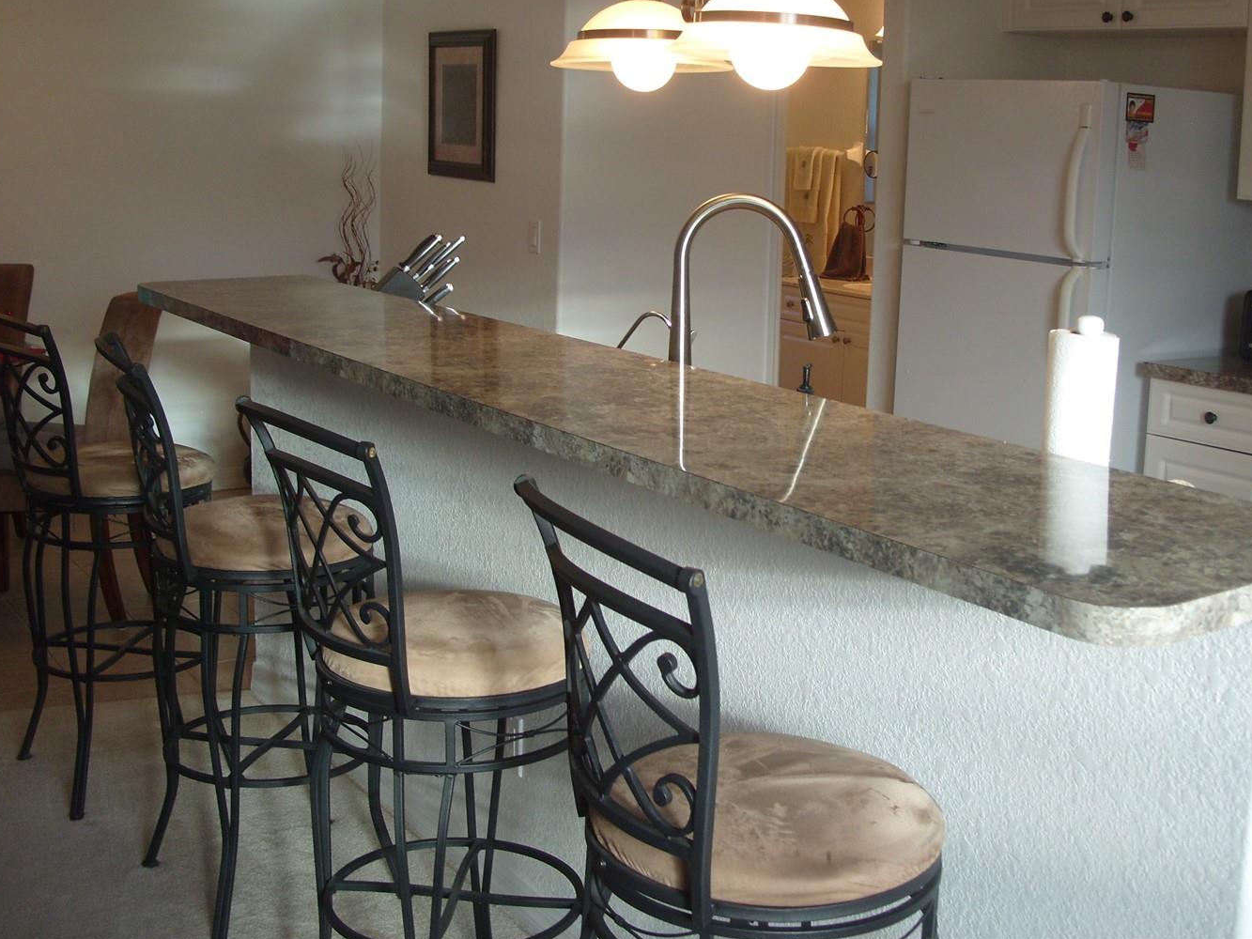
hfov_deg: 44.7
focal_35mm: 42
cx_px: 679
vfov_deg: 34.3
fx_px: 1519
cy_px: 379
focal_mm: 7.8
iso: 100
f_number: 2.8
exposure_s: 1/45
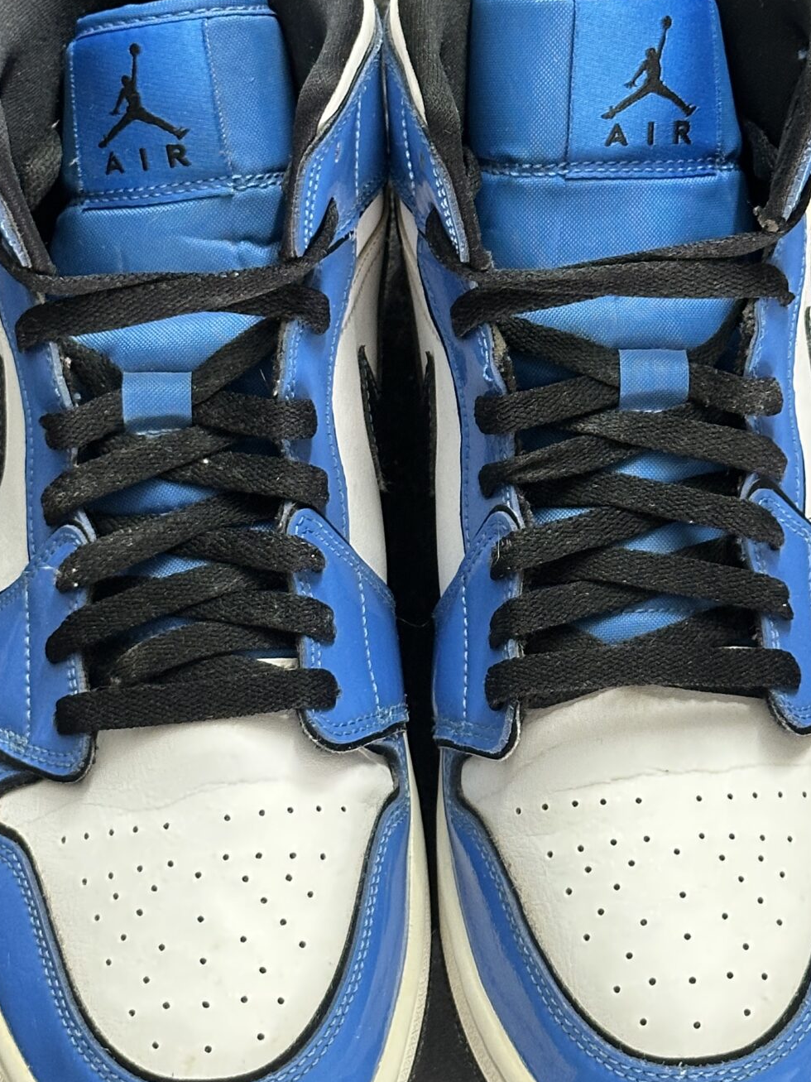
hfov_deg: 15.7
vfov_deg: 20.9
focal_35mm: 94
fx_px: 2937
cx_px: 430
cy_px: 559
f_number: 1.78
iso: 320
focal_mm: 6.86
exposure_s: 1/33
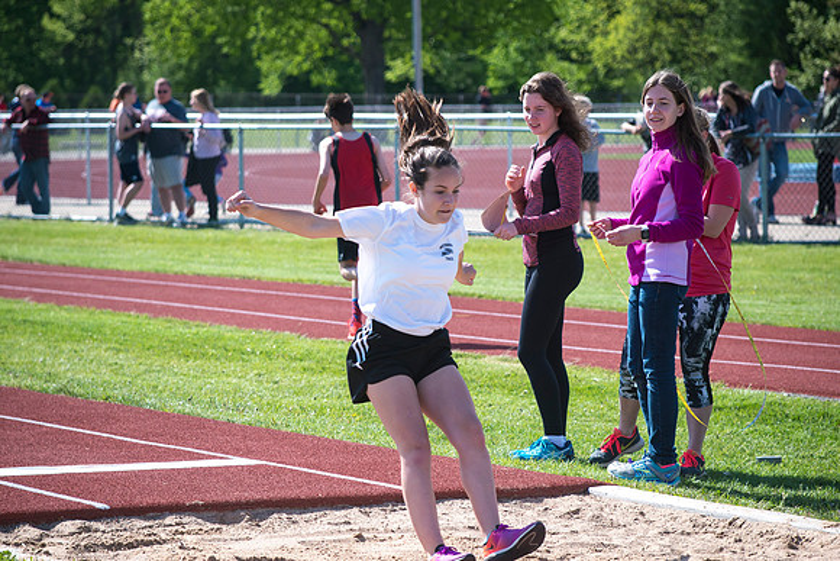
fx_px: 3967
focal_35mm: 170
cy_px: 280
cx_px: 420
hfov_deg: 12.1
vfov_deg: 8.1
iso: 1000
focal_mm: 170
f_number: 6.3
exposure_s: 1/3200
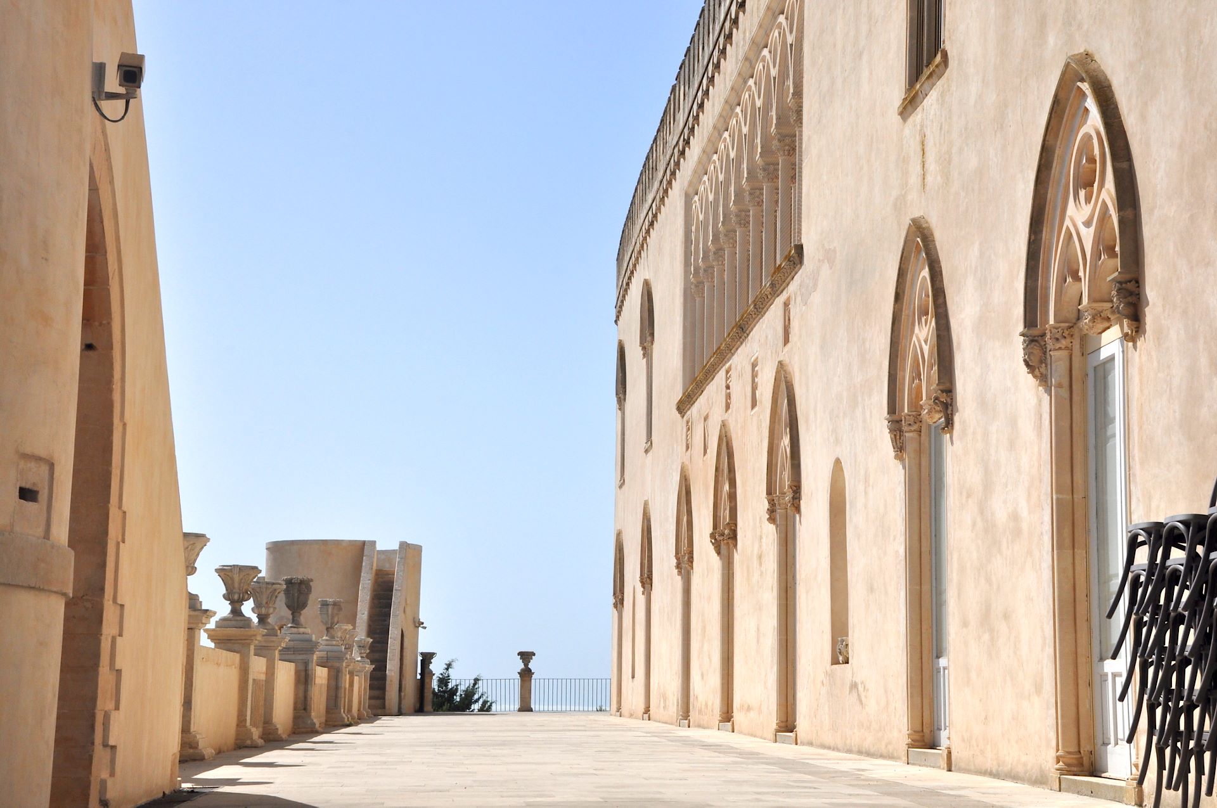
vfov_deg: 22.6
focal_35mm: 60
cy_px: 404
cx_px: 608
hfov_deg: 33.4
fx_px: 2026
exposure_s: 1/200
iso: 320
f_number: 14
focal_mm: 40
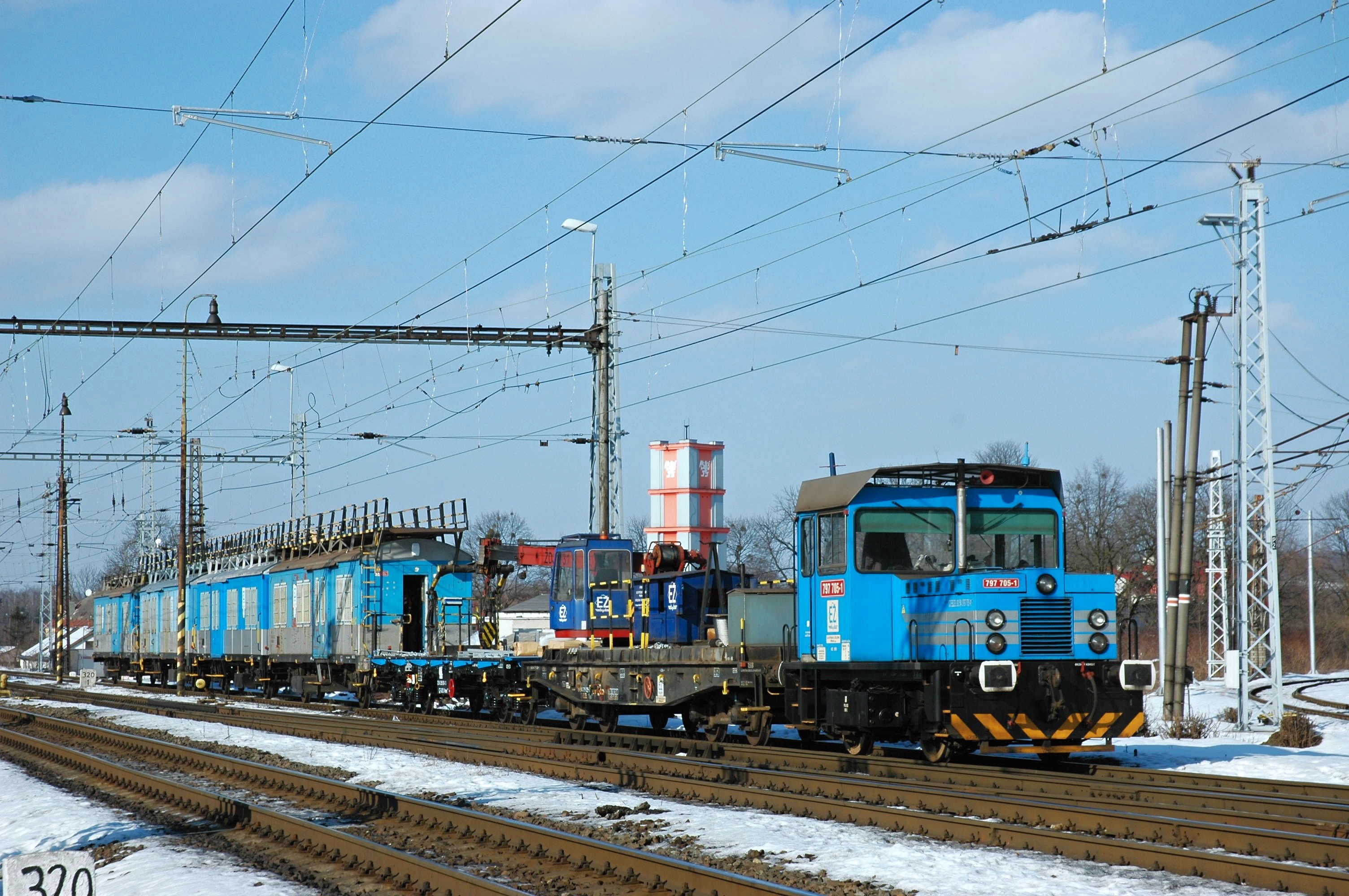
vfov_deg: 17.5
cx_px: 674
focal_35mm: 78
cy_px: 448
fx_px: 2920
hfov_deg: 26.0
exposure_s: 1/500
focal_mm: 52
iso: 200
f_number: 8
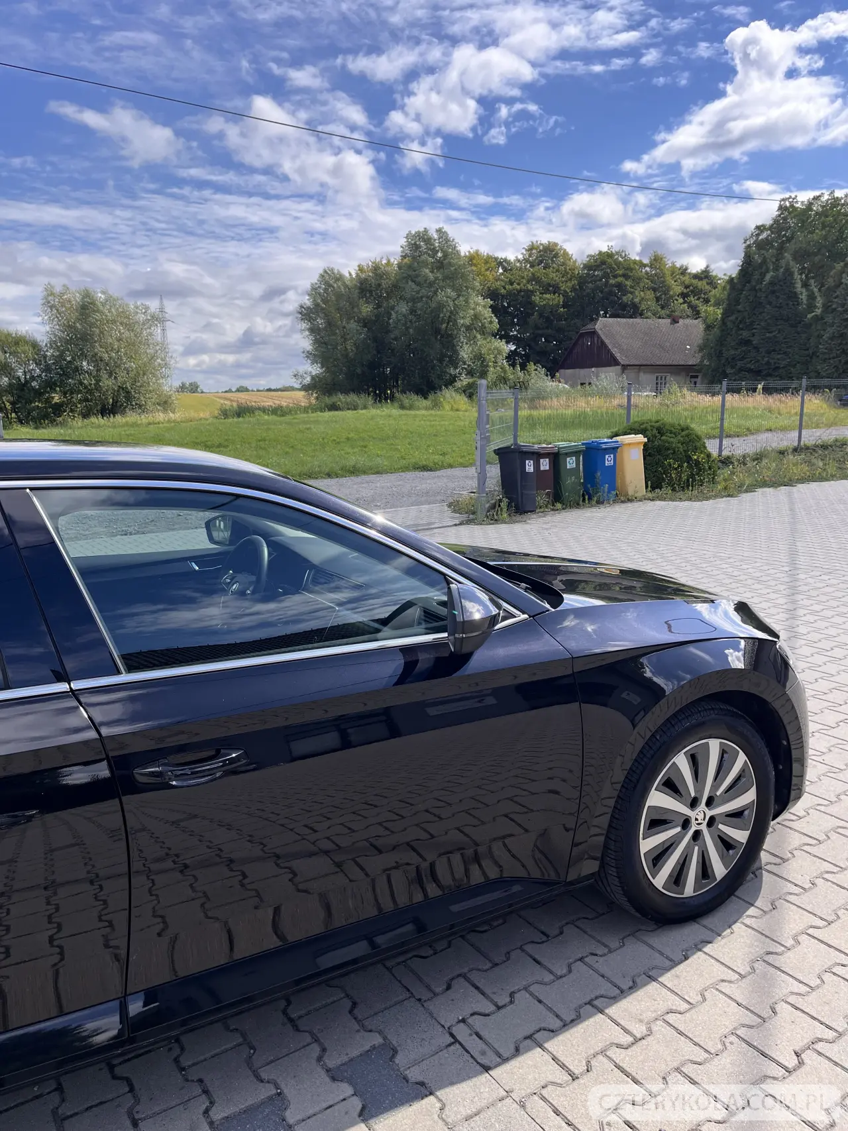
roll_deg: +0.7
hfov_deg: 53.1
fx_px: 849
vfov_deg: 67.3
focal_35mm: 26
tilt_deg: -10.9
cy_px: 566
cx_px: 424
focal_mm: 5.1
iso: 50
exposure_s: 1/2137
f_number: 1.6
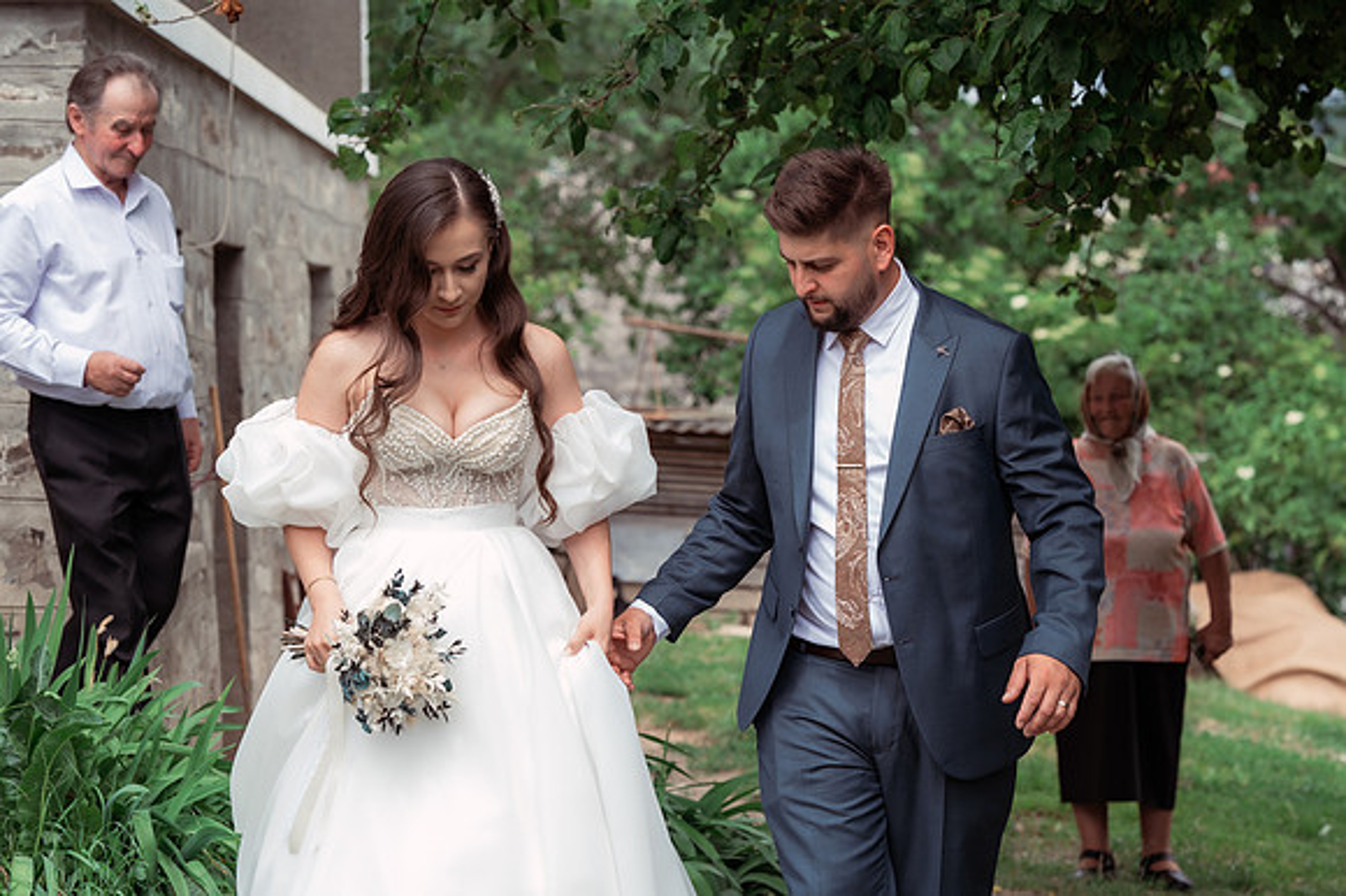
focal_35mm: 85
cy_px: 448
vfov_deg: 16.1
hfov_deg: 23.9
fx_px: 3176
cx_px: 673
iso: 250
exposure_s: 1/640
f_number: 4.5
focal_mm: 85
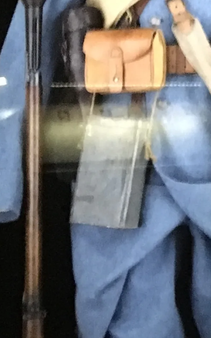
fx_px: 1196
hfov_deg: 8.6
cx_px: 603
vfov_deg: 15.8
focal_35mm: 130
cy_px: 14
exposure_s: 1/17
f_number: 2.2
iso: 640
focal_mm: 4.15
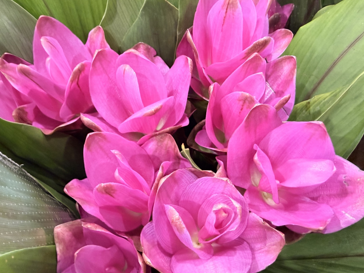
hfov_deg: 61.7
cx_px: 182
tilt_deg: -53.5
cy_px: 148
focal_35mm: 29
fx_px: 305
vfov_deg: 48.2
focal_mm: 2.22
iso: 320
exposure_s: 1/50
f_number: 2.2
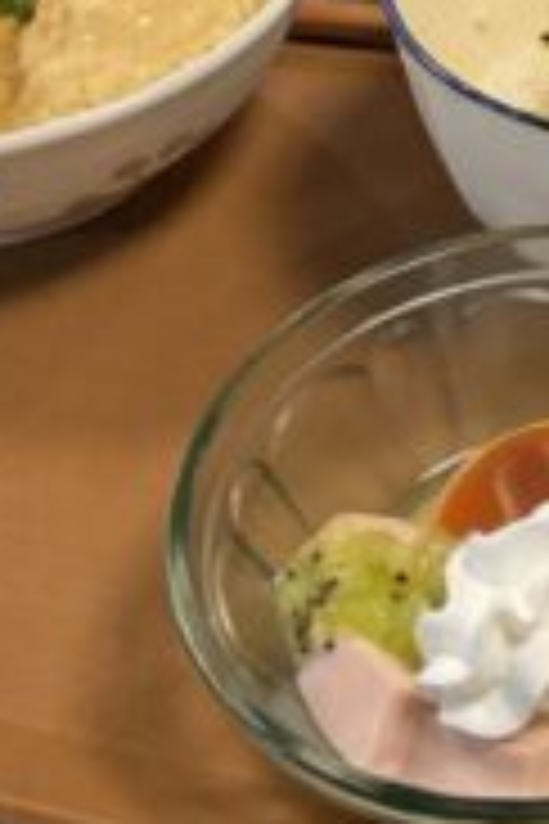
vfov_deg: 19.0
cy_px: -266
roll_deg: -1.5
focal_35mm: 99
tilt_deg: -31.7
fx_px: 2264
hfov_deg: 13.0
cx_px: 846
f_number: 1.8
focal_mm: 3
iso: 160
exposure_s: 1/60
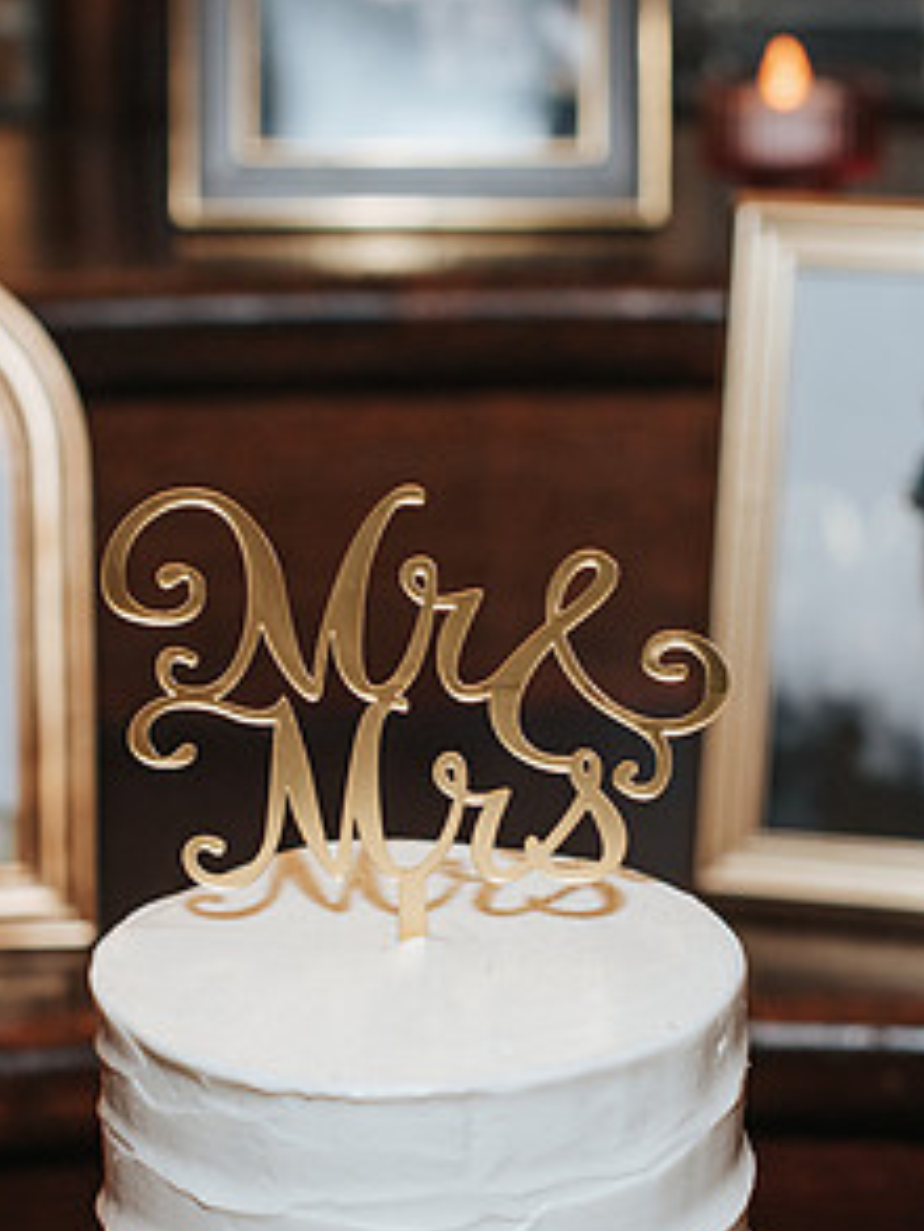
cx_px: 439
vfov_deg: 19.4
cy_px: 741
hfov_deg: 14.7
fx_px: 3592
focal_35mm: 101
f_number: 4
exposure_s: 1/200
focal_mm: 50
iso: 800
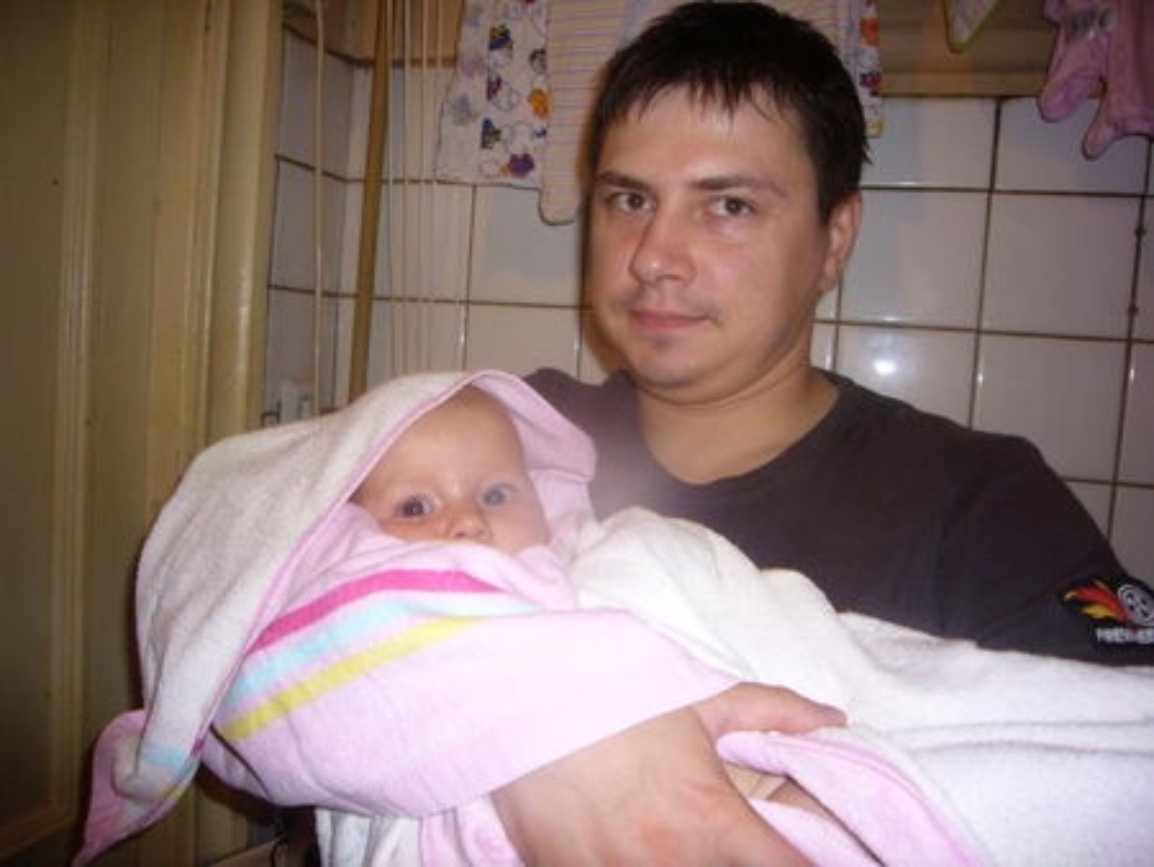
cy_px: 434
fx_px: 934
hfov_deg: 63.4
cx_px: 577
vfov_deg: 49.8
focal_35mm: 28
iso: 100
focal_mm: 4.6
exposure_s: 1/30
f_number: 2.8
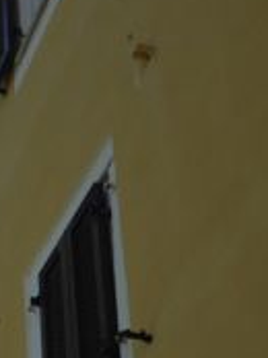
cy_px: 595
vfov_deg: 18.1
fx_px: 952
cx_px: -183
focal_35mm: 92
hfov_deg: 14.5
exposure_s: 1/1000
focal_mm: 4.3
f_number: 3.3
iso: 100
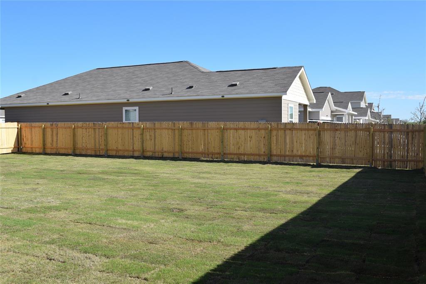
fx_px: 444
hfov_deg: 51.3
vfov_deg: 35.5
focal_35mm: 38
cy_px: 142
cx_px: 213
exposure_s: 1/320
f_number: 9
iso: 200
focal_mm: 25
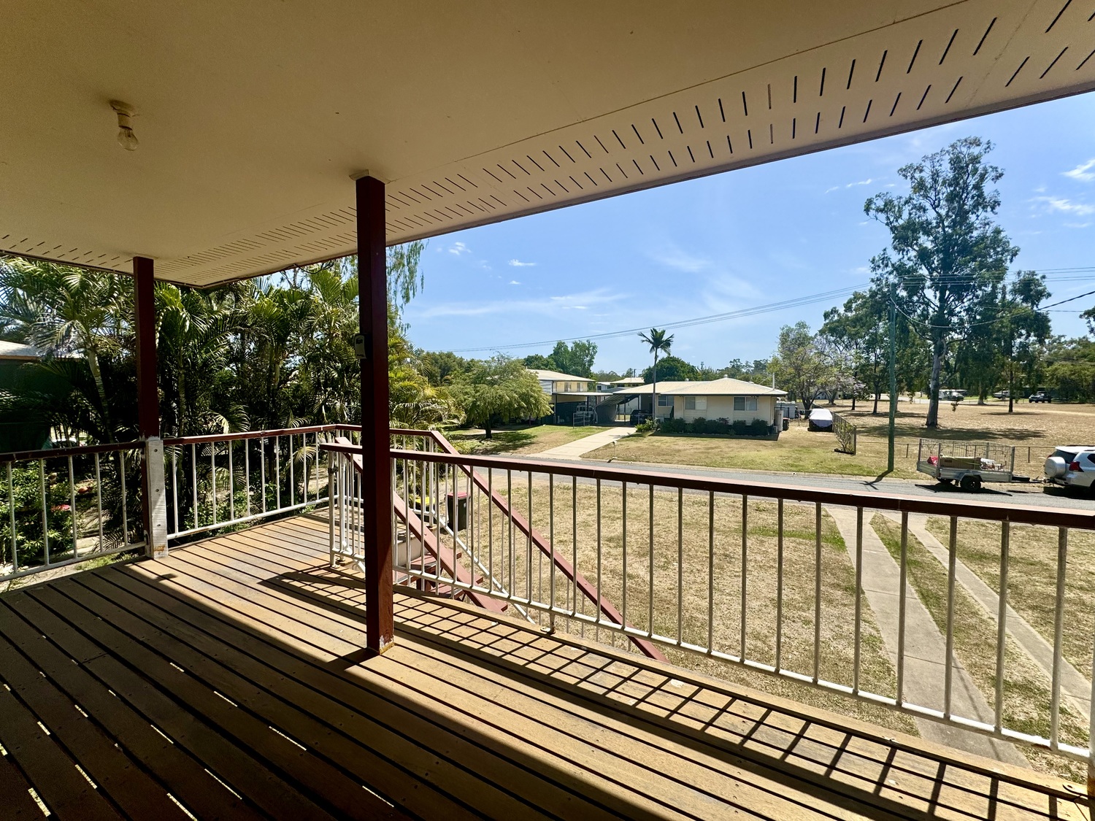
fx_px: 443
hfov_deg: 102.1
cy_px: 410
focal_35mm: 14
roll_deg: -0.3
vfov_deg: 85.7
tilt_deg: -2.2
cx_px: 548
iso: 50
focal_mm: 2.22
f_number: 2.2
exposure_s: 1/2273
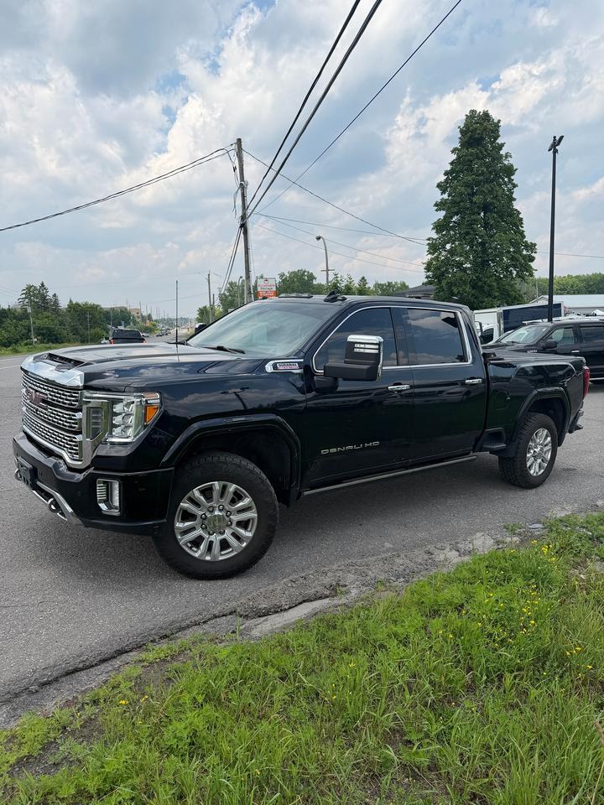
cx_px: 302
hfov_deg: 56.8
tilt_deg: -7.4
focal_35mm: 24
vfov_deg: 71.6
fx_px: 558
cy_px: 402
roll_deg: +0.4
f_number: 1.78
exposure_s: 1/3953
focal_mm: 6.76
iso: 80
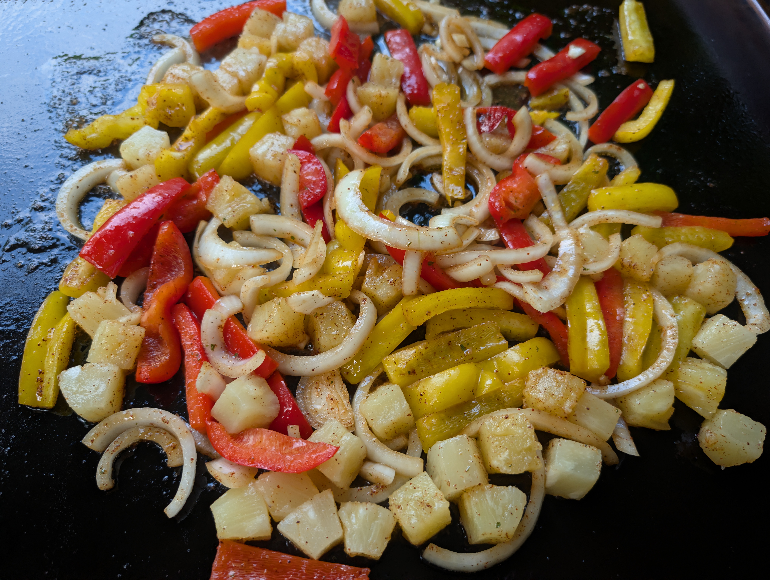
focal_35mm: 24
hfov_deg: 71.5
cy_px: 290
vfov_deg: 56.9
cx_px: 385
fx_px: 535
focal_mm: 6.9
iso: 330
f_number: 1.68
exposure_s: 1/216
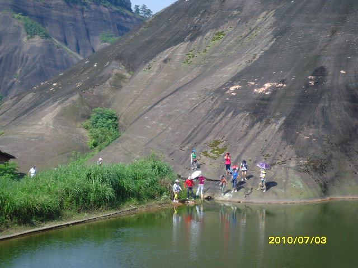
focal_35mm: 95
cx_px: 179
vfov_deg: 15.6
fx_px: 982
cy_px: 134
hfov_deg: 20.7
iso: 80
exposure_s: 1/350
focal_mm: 16
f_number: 4.4
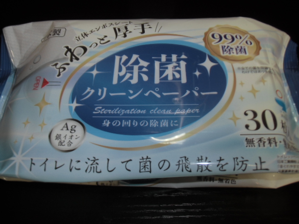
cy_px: 112
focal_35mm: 33
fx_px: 285
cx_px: 150
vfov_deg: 42.9
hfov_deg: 55.4
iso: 64
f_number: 3.7
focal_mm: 5.93
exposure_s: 1/8
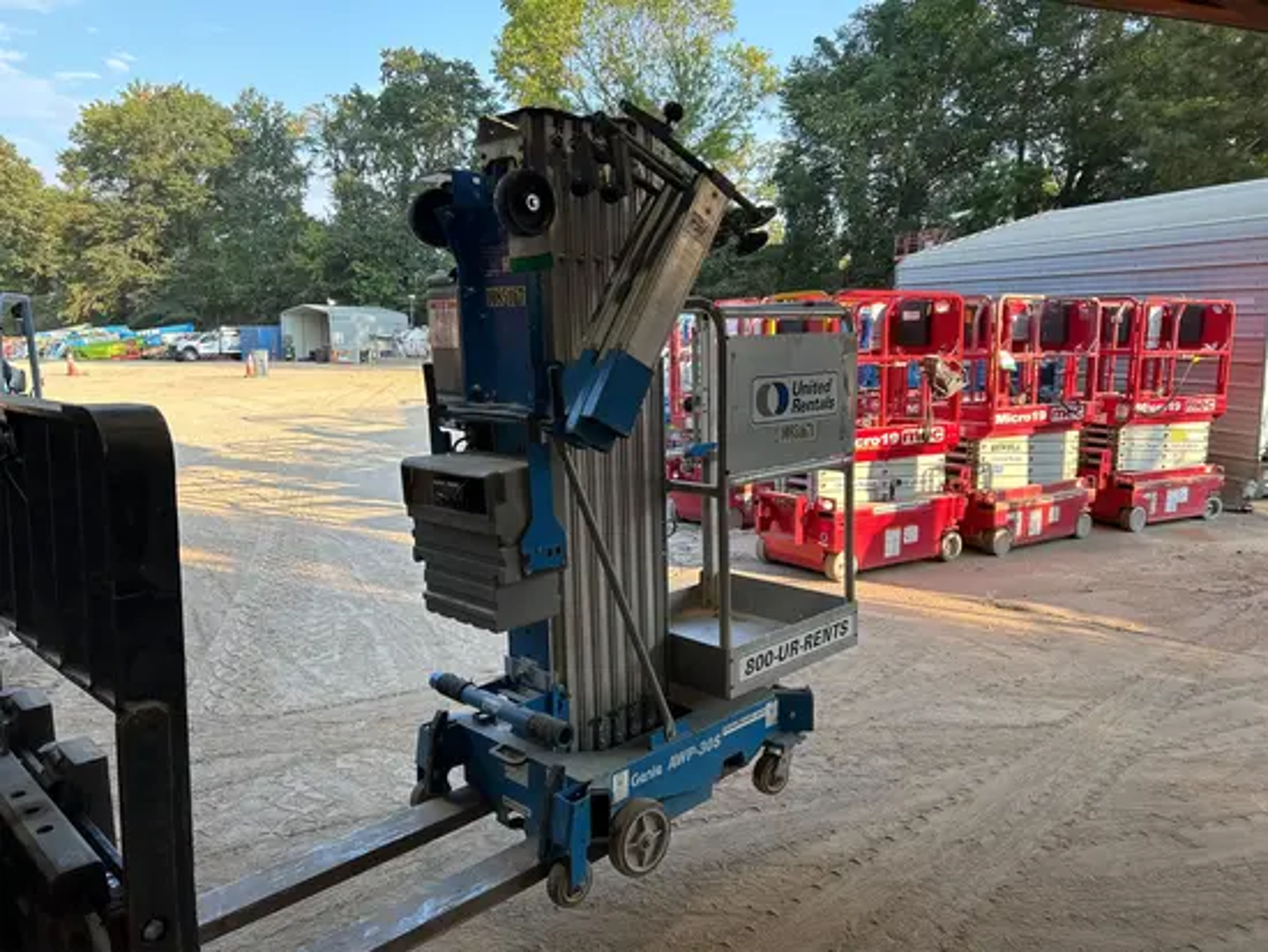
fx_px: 953
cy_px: 476
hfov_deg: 67.3
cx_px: 634
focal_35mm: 26
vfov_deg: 53.1
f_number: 1.5
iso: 50
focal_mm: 5.7
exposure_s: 1/365
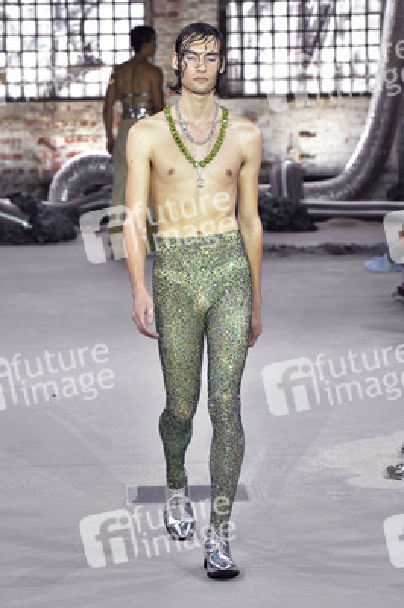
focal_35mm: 150
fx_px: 2529
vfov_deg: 13.7
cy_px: 304
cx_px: 202
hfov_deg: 9.1
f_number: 6.3
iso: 2500
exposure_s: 1/320
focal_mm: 125
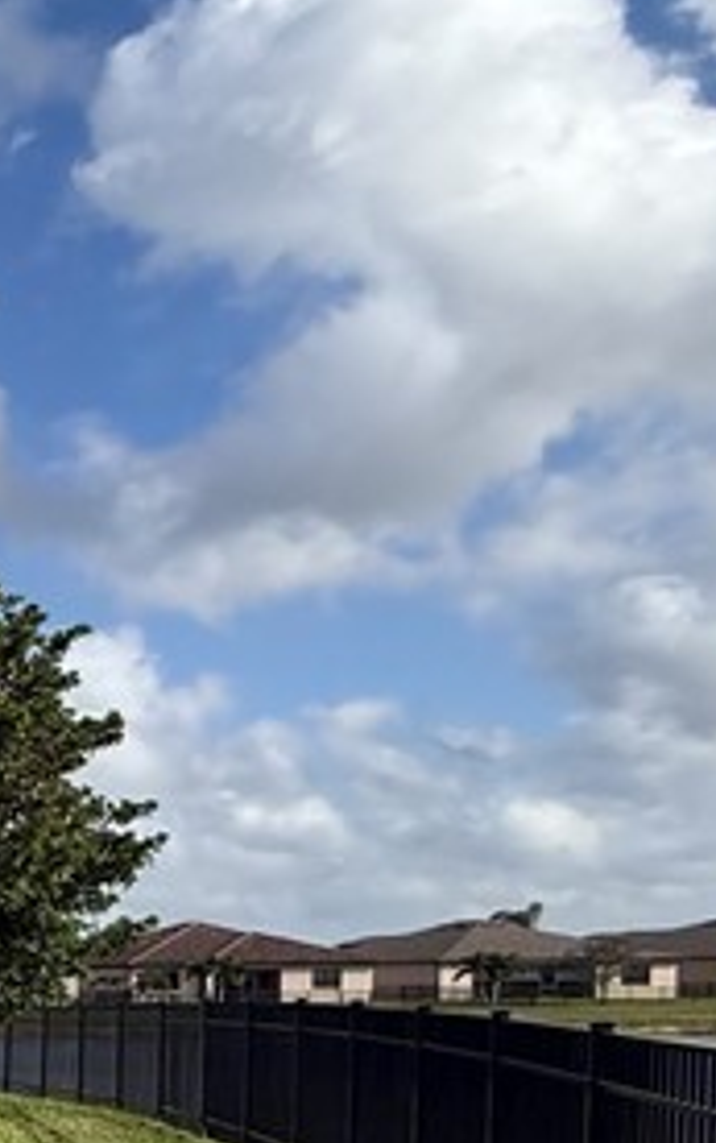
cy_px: 1052
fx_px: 1714
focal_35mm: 55
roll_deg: +0.3
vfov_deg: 34.6
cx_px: -1146
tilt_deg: -2.2
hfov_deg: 13.6
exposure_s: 1/2506
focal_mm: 2.22
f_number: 2.2
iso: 50
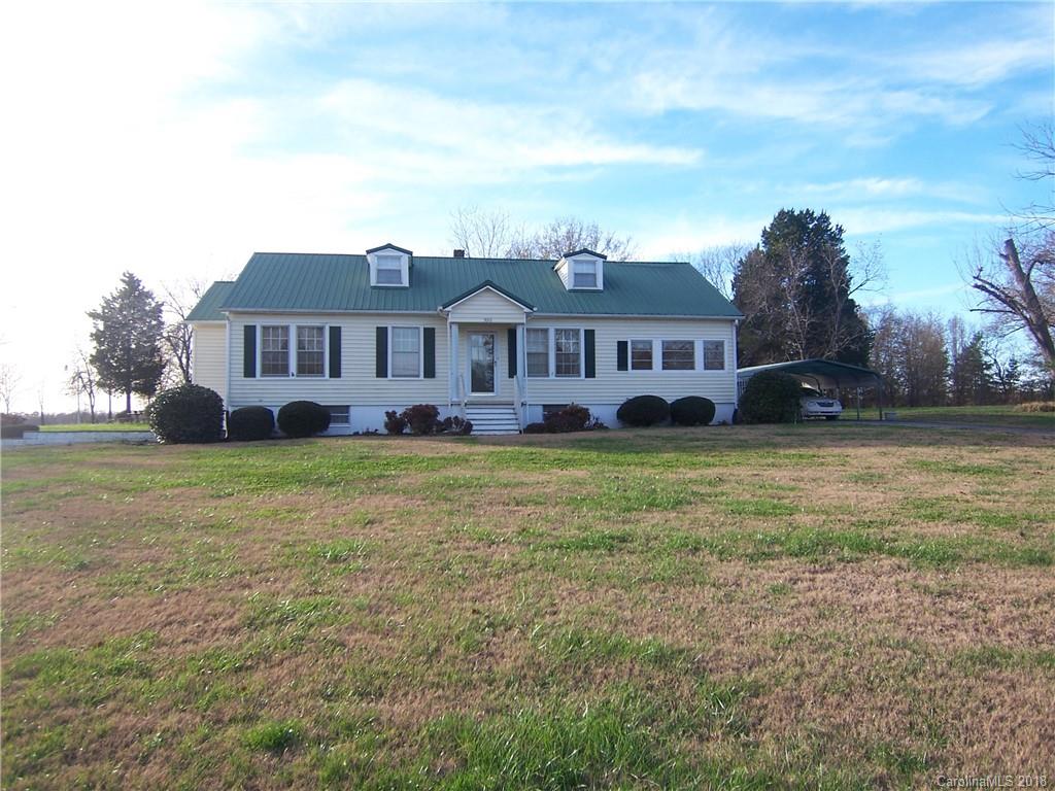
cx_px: 528
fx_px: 701
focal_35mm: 23
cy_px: 396
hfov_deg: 73.9
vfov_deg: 58.9
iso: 64
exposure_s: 1/320
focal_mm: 3.8
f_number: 2.8
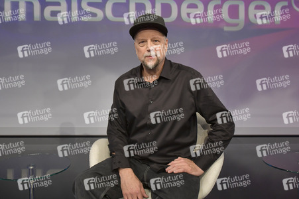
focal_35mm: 29
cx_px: 150
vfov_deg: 44.9
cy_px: 100
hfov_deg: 63.7
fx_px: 241
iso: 2500
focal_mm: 29
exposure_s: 1/200
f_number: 6.3
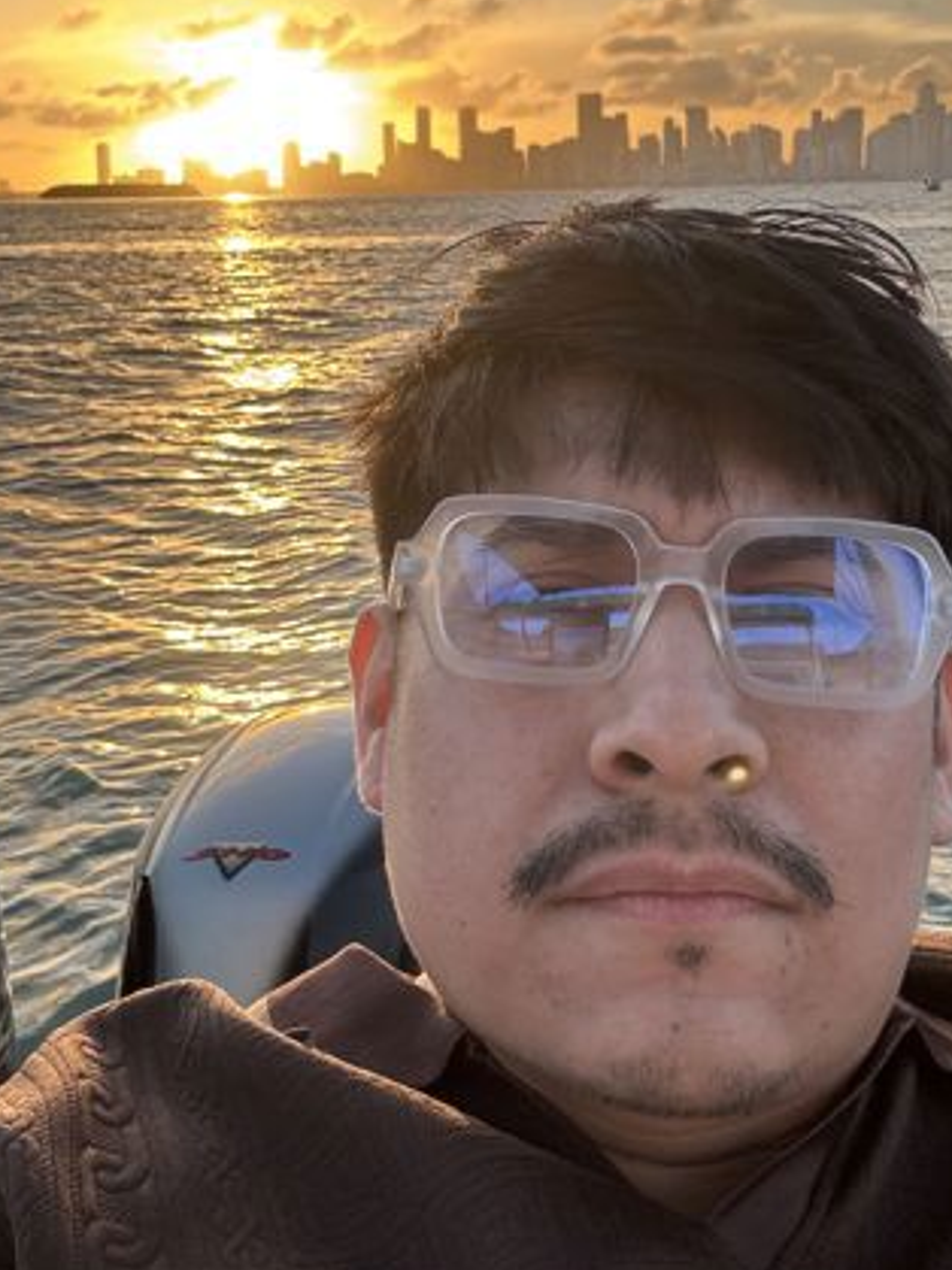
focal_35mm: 42
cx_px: 482
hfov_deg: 34.3
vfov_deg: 44.3
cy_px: 453
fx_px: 1541
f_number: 1.9
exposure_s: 1/233
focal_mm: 2.69
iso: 25
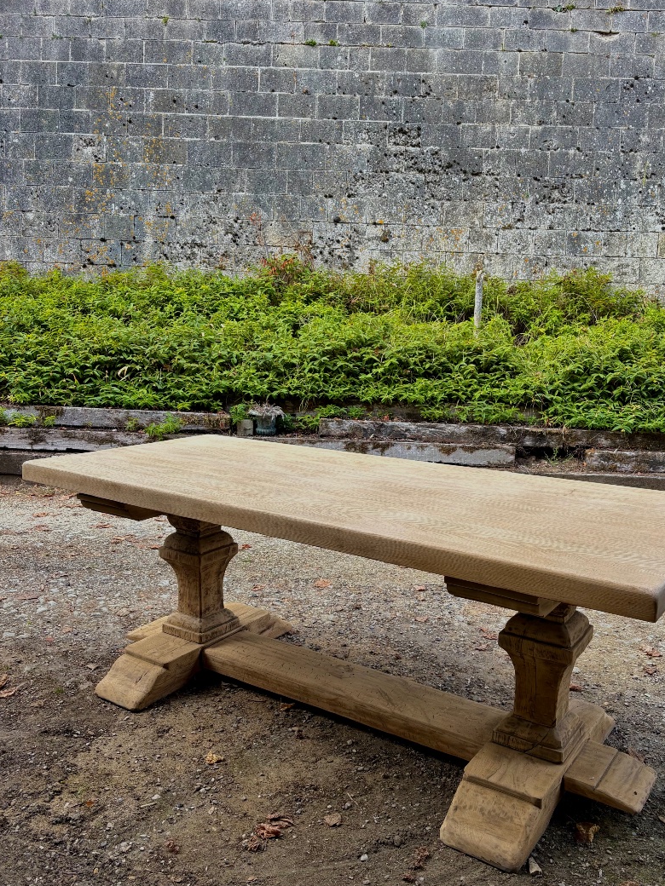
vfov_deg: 59.8
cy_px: 495
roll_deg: -2.3
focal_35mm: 30
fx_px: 768
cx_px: 375
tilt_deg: -11.0
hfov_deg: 46.7
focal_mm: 5.96
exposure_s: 1/450
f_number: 1.6
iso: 50
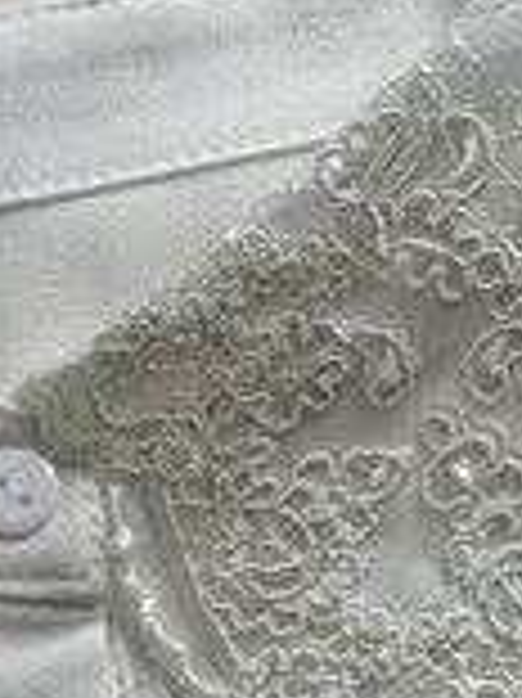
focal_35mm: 165
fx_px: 3322
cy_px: 961
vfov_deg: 11.6
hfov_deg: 8.9
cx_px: -86
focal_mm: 6.76
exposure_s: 1/549
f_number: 1.78
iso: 64
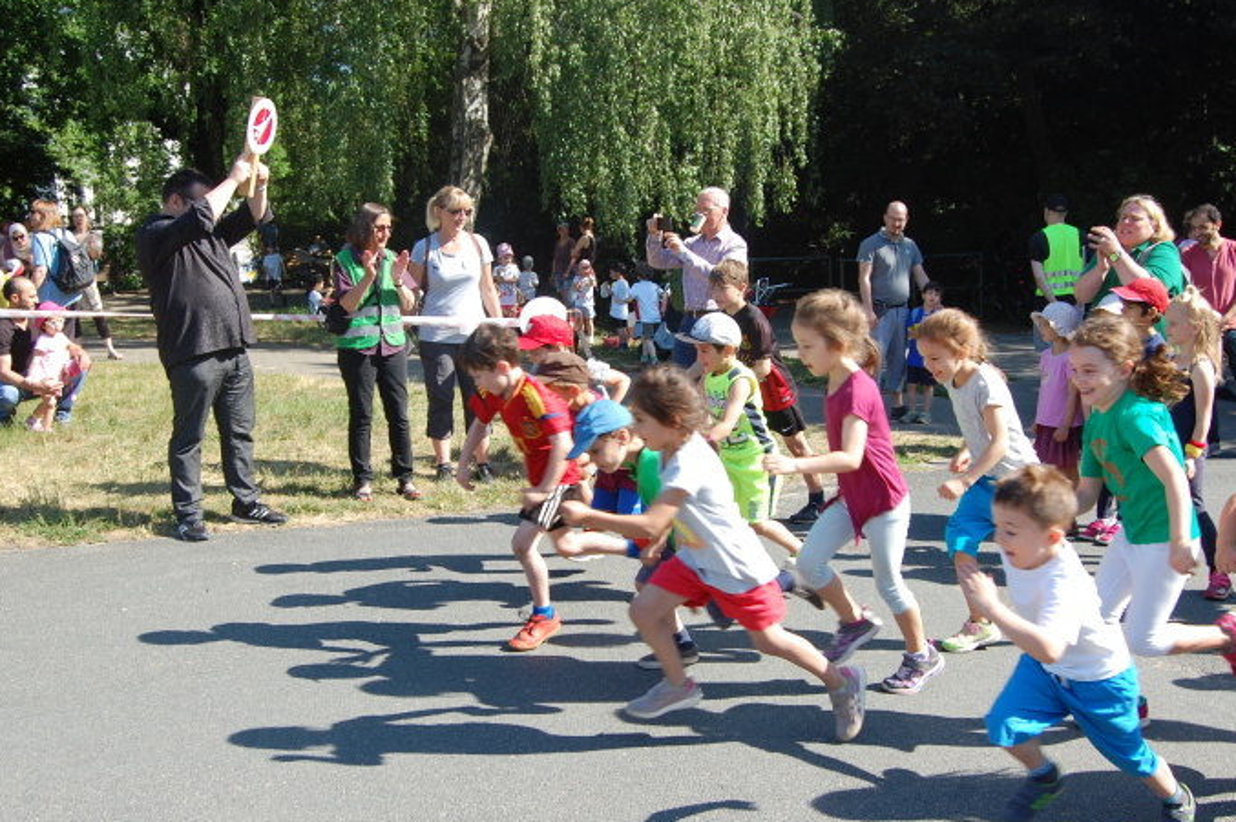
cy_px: 433
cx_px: 610
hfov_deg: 49.6
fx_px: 1338
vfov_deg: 34.1
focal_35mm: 39
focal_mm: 22
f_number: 7.1
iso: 200
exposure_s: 1/200
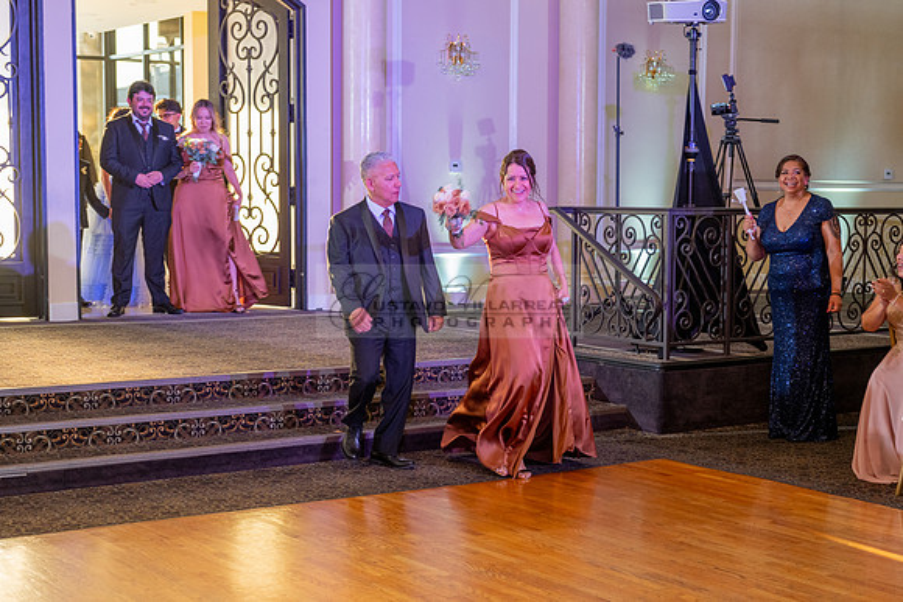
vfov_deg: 21.2
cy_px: 351
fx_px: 1610
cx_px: 498
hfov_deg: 31.3
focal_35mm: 64
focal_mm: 55
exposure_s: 1/80
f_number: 4
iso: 800
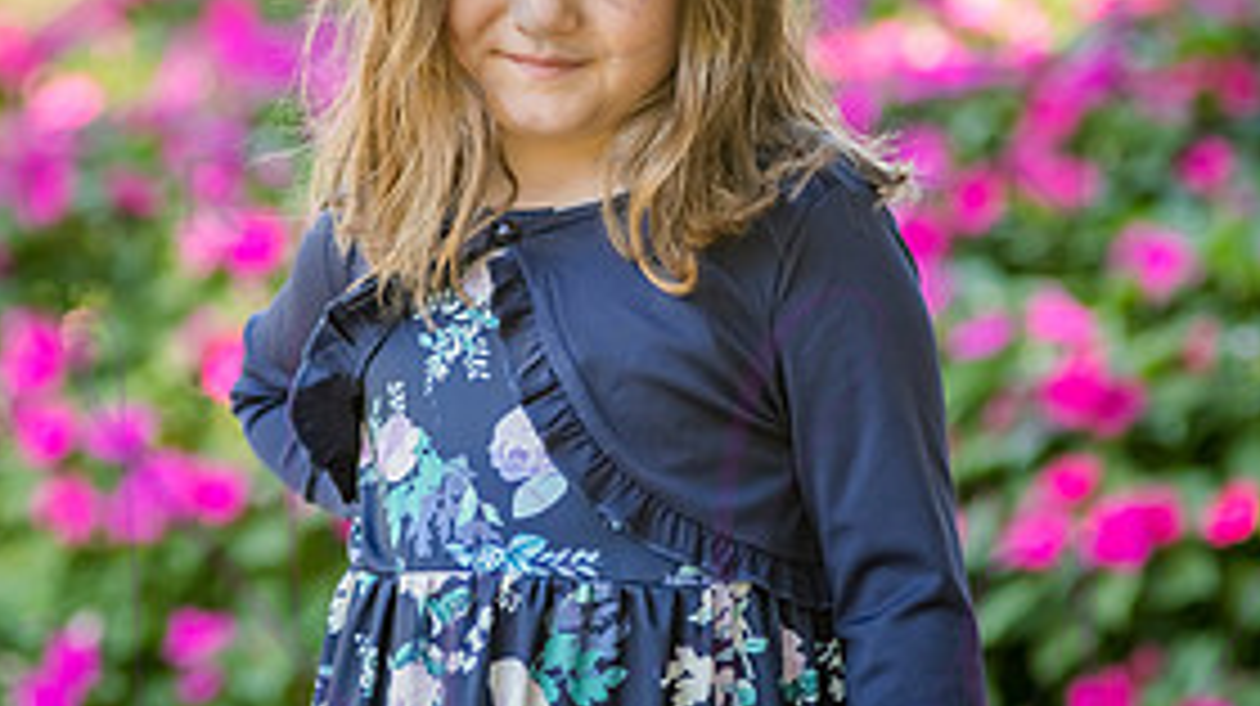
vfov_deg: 4.6
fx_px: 8713
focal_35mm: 261
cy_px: 355
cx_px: 621
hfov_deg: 8.3
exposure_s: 1/500
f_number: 4
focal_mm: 155
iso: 800
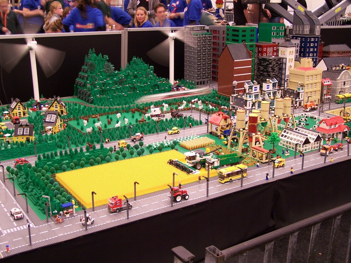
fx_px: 487
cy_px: 132
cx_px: 176
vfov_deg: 30.3
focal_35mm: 48
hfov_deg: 39.7
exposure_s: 1/2
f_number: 3
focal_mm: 8
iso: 80
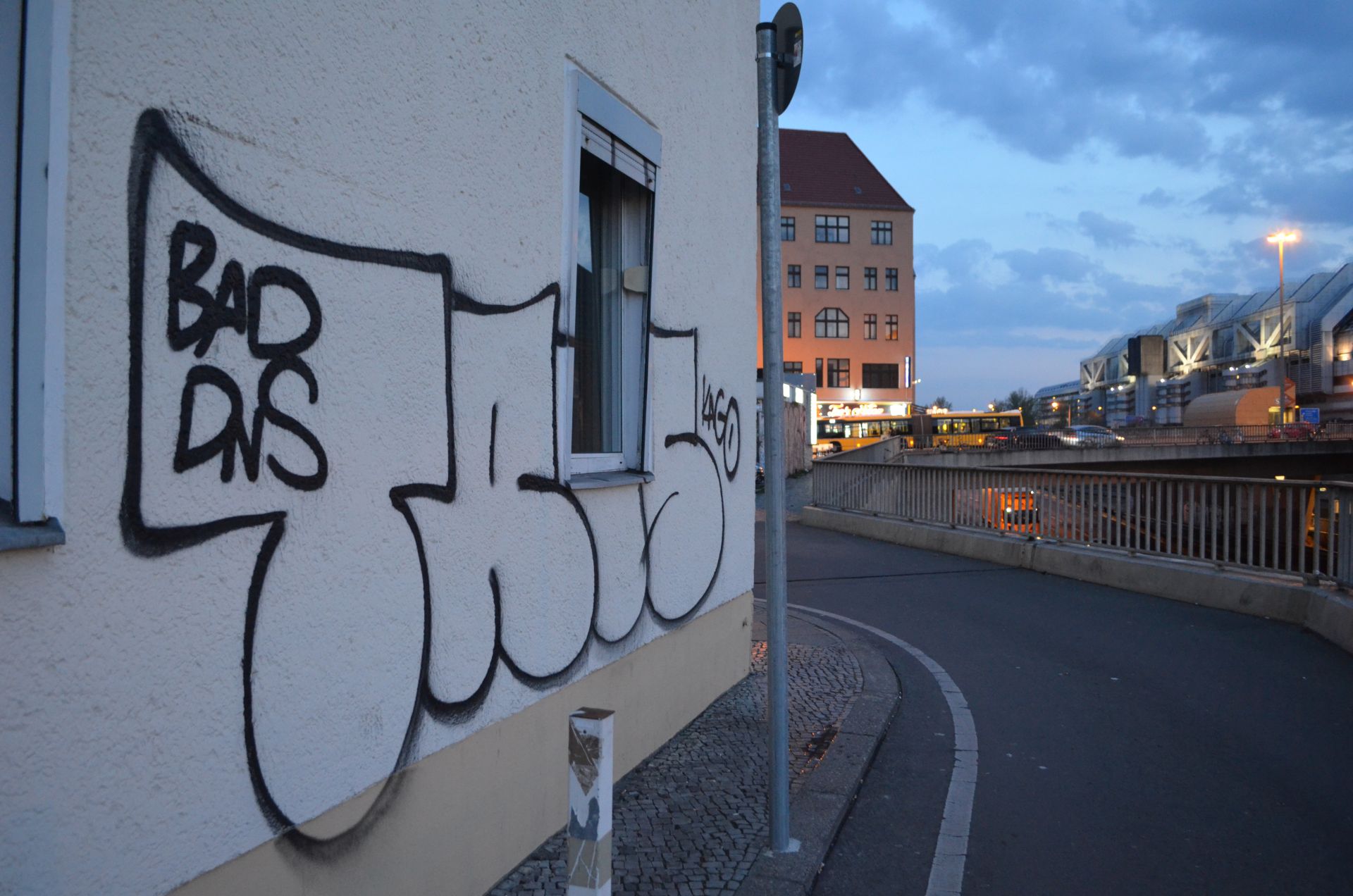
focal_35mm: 27
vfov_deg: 47.7
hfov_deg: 67.5
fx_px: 1013
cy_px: 448
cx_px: 676
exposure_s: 1/30
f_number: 3.5
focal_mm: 18
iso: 2000
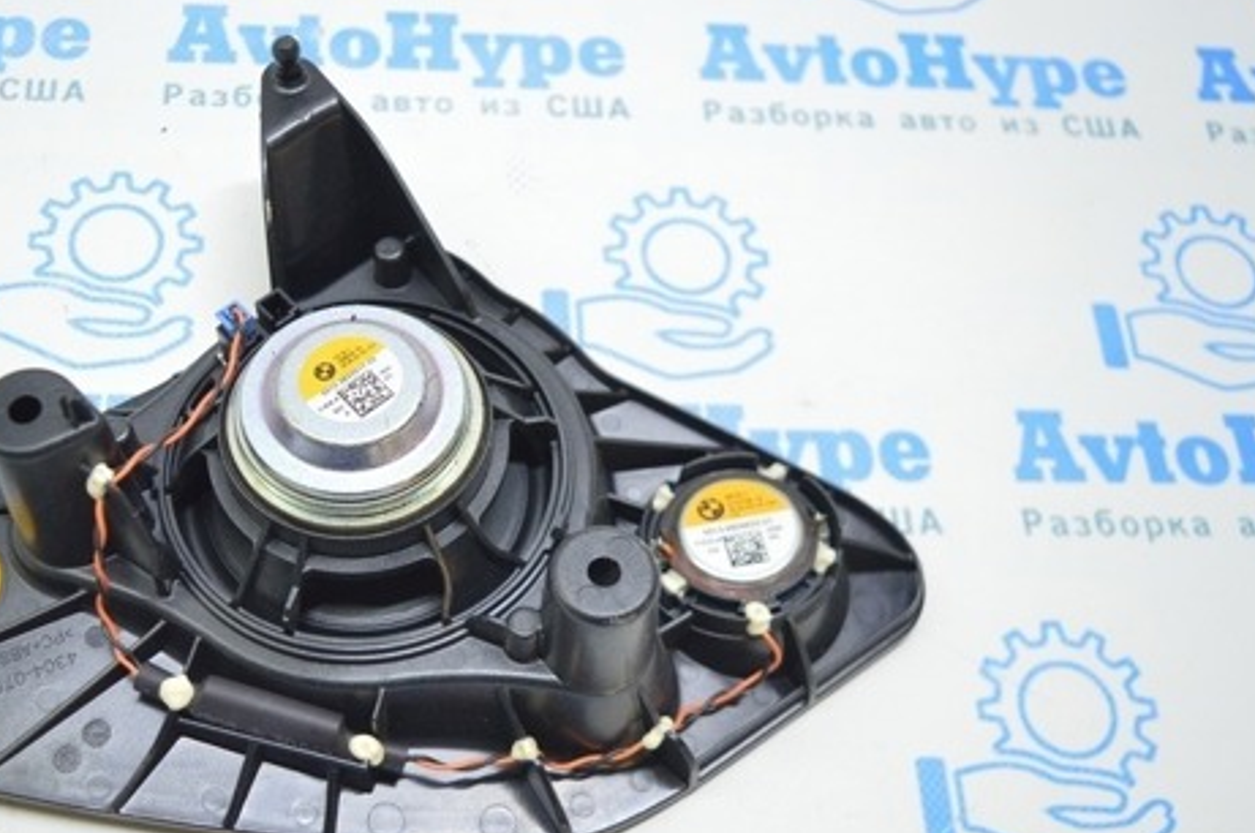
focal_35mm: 44
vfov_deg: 30.6
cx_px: 397
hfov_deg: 44.1
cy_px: 491
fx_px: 1521
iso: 400
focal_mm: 21
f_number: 3.8
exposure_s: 1/40
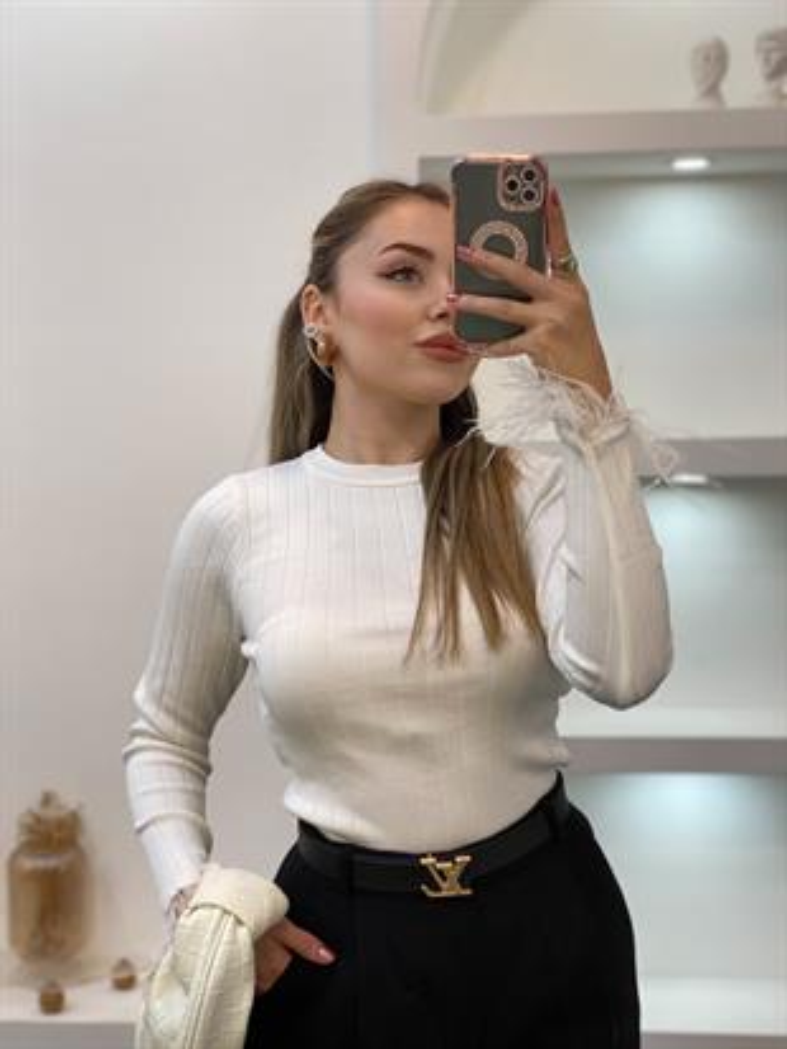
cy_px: 524
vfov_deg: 36.8
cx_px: 394
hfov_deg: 28.0
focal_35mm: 52
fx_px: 1575
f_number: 2
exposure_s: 1/100
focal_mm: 6
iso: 64
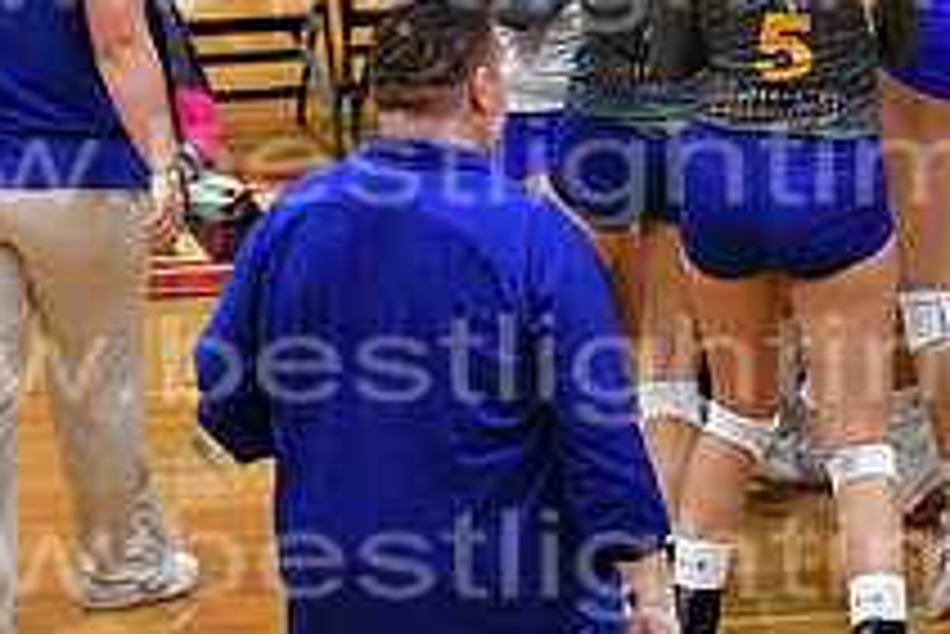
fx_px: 13256
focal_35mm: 502
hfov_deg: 4.1
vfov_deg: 2.7
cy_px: 74
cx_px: 747
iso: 8000
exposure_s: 1/1250
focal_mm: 122
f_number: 3.5
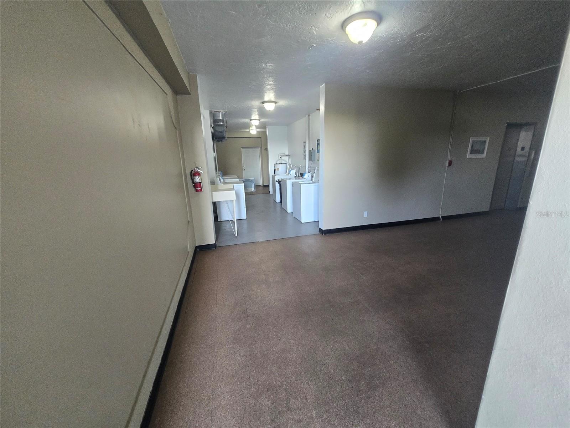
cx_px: 285
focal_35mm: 13
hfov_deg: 106.2
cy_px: 214
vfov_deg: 89.9
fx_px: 214
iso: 400
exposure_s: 1/60
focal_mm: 1.7
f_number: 2.2
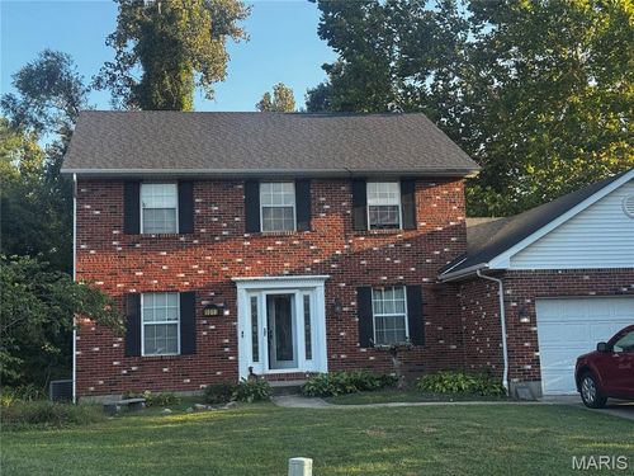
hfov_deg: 39.7
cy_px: 238
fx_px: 879
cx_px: 317
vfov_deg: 30.3
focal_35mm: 48
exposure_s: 1/598
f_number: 1.78
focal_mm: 6.76
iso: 64
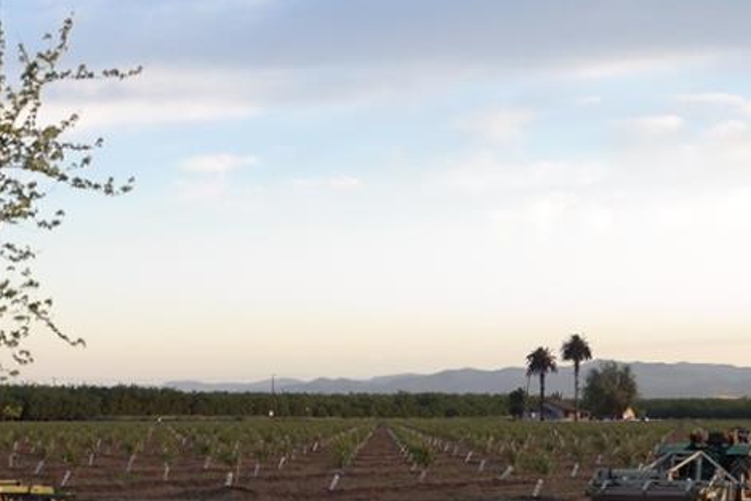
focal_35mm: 96
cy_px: 639
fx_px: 2003
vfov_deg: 13.8
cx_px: 187
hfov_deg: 21.1
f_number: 4
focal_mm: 20
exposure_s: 1/100
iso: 100
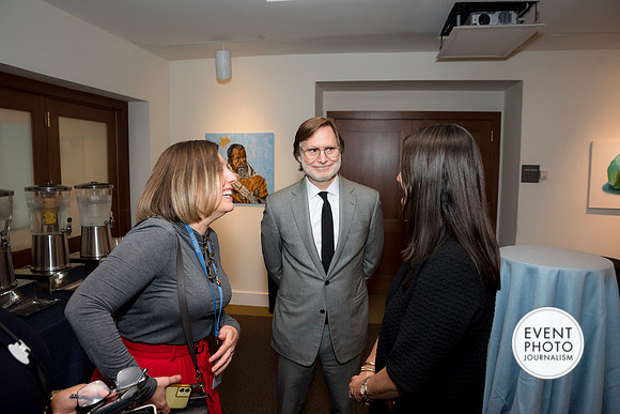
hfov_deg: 72.3
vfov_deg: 51.9
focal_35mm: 25
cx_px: 311
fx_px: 425
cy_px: 206
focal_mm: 24
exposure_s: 1/125
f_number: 5
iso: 800
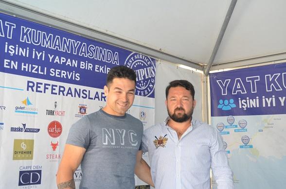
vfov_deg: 27.9
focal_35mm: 48
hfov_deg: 41.2
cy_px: 94
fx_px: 380
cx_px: 143
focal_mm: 32
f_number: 5.6
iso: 280
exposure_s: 1/125
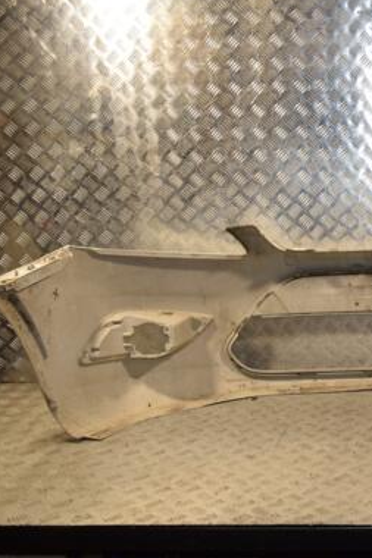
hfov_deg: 25.5
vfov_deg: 39.8
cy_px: 278
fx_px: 772
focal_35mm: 50
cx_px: 388
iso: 800
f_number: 10
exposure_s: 1/200
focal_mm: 21
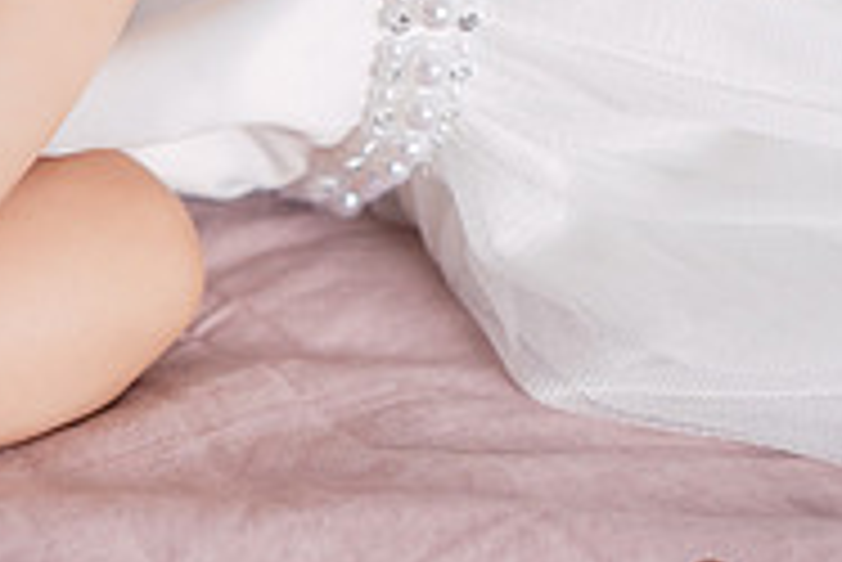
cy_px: 272
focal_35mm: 321
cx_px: -398
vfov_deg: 4.3
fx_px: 7513
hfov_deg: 6.3
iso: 320
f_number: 2.5
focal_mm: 85
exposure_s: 1/250
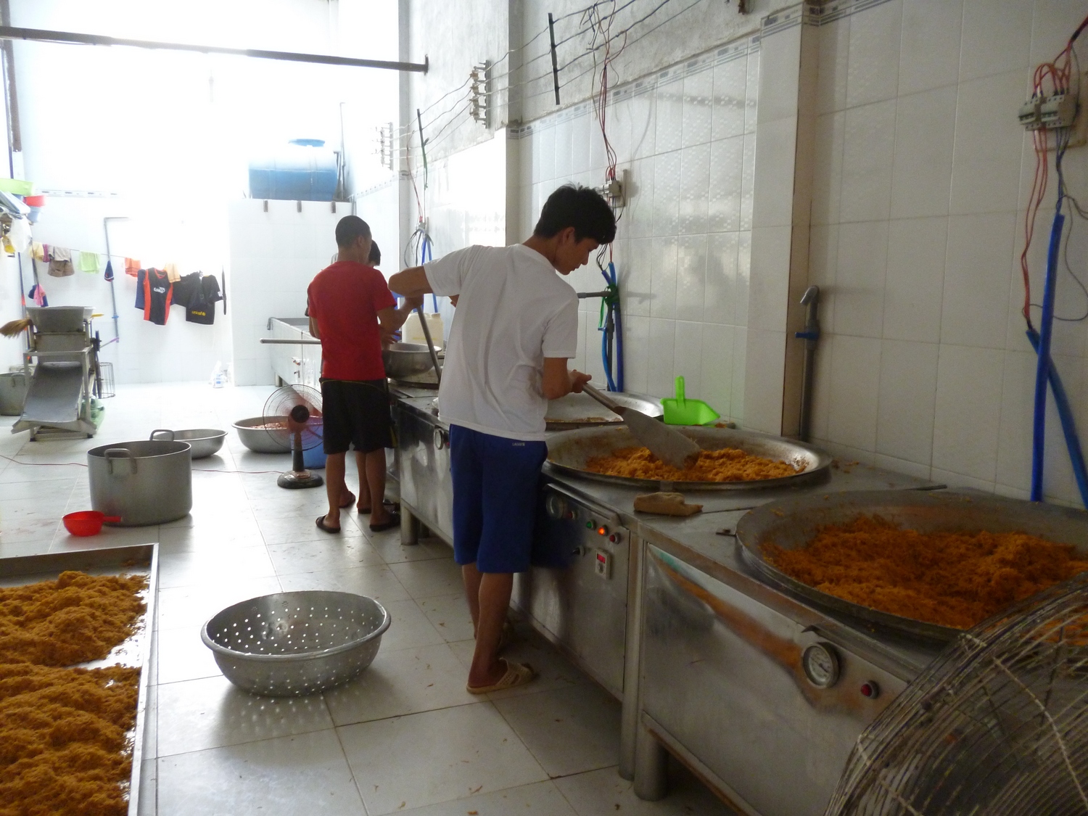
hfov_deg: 63.4
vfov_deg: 49.7
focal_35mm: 28
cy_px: 408
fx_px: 880
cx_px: 544
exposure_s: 1/125
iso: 320
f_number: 3.1
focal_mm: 5
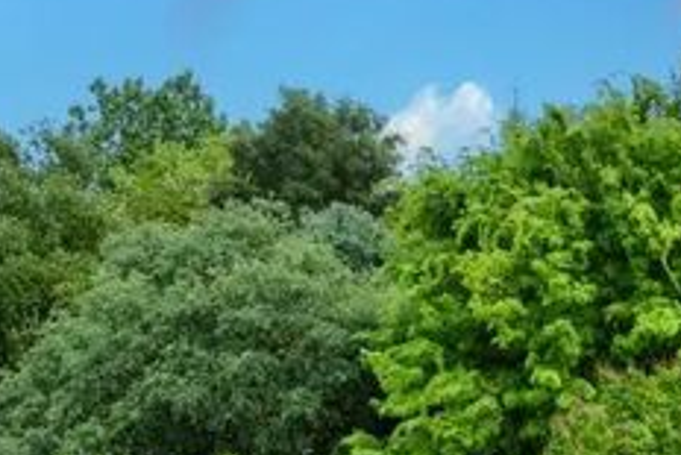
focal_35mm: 110
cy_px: 894
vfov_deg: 11.3
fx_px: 2082
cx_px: 1054
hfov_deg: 16.7
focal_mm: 12.29
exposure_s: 1/240
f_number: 6.3
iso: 100
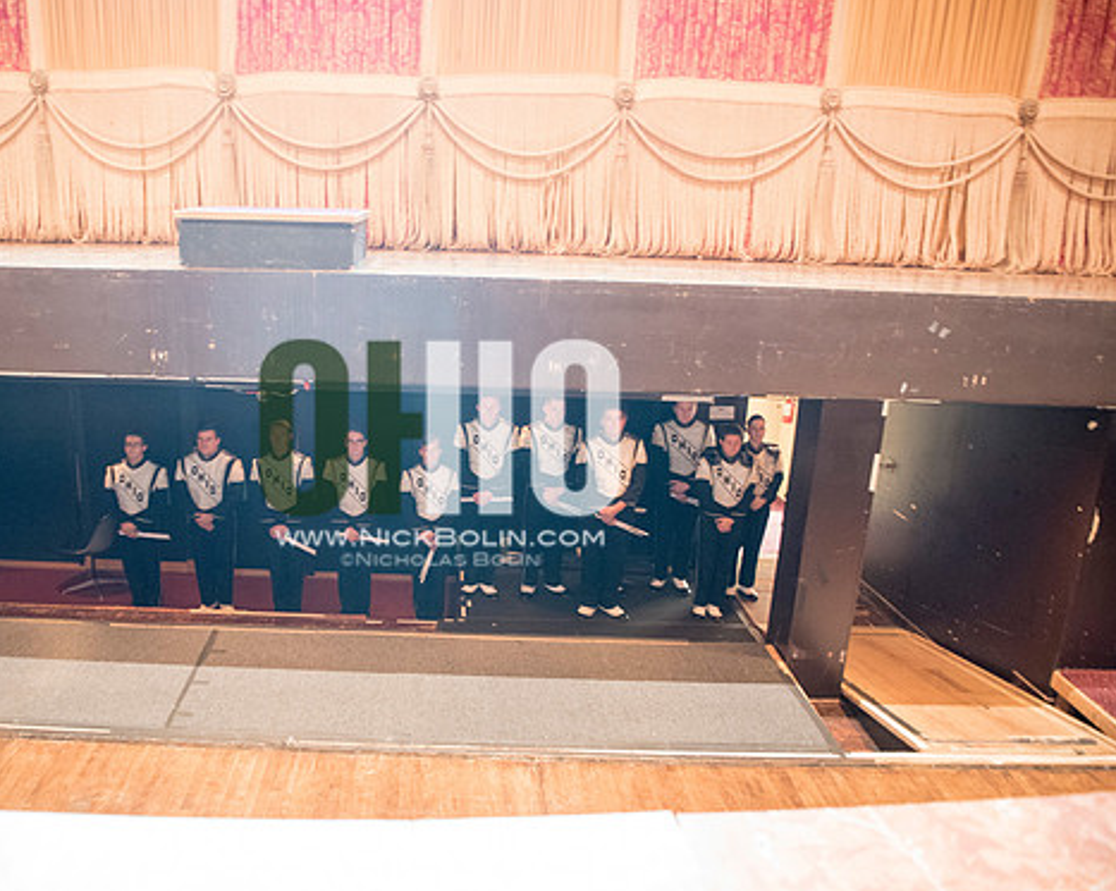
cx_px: 440
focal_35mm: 28
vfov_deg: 51.5
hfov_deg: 61.6
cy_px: 453
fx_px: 924
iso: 4000
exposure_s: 1/5
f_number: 2.8
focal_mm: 24
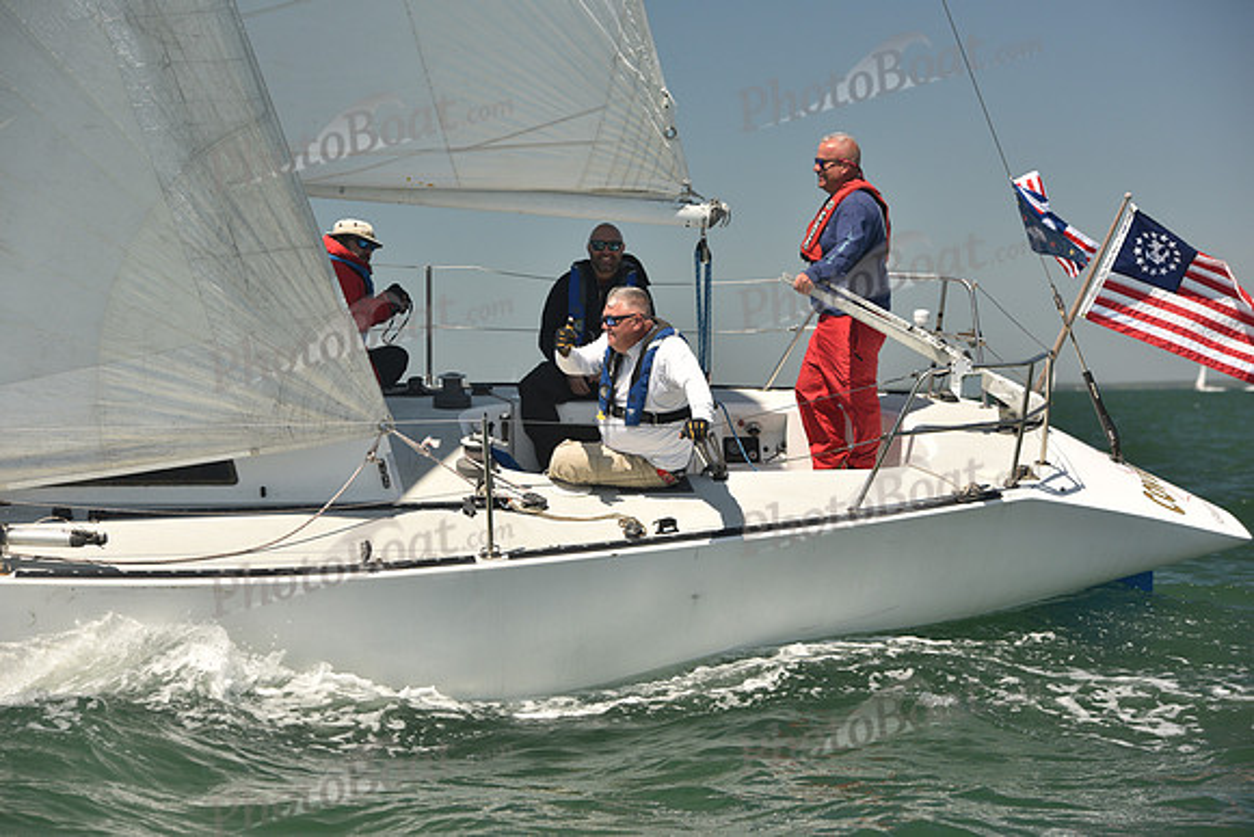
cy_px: 418
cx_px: 627
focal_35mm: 105
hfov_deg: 19.5
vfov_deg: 13.0
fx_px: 3658
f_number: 5.6
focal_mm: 105
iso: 250
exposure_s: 1/800
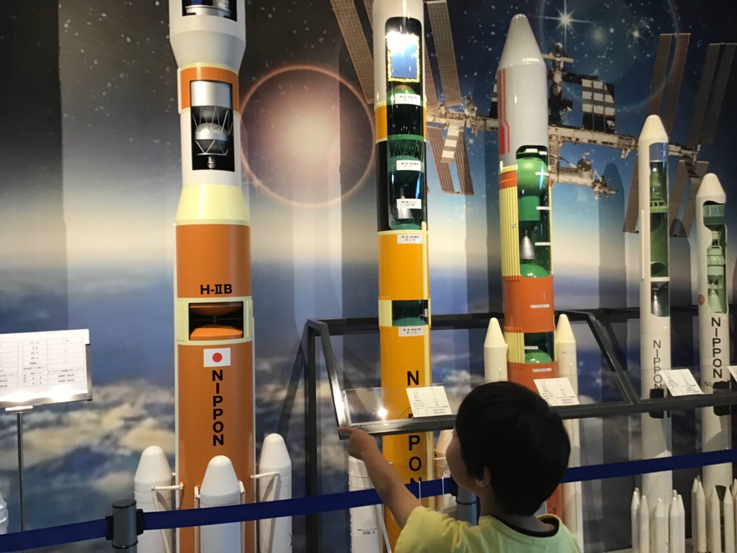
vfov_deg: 45.4
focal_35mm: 31
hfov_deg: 58.4
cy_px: 276
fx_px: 660
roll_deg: -0.3
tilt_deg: -1.7
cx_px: 368
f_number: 2.4
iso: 80
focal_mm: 3.3
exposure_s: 1/30
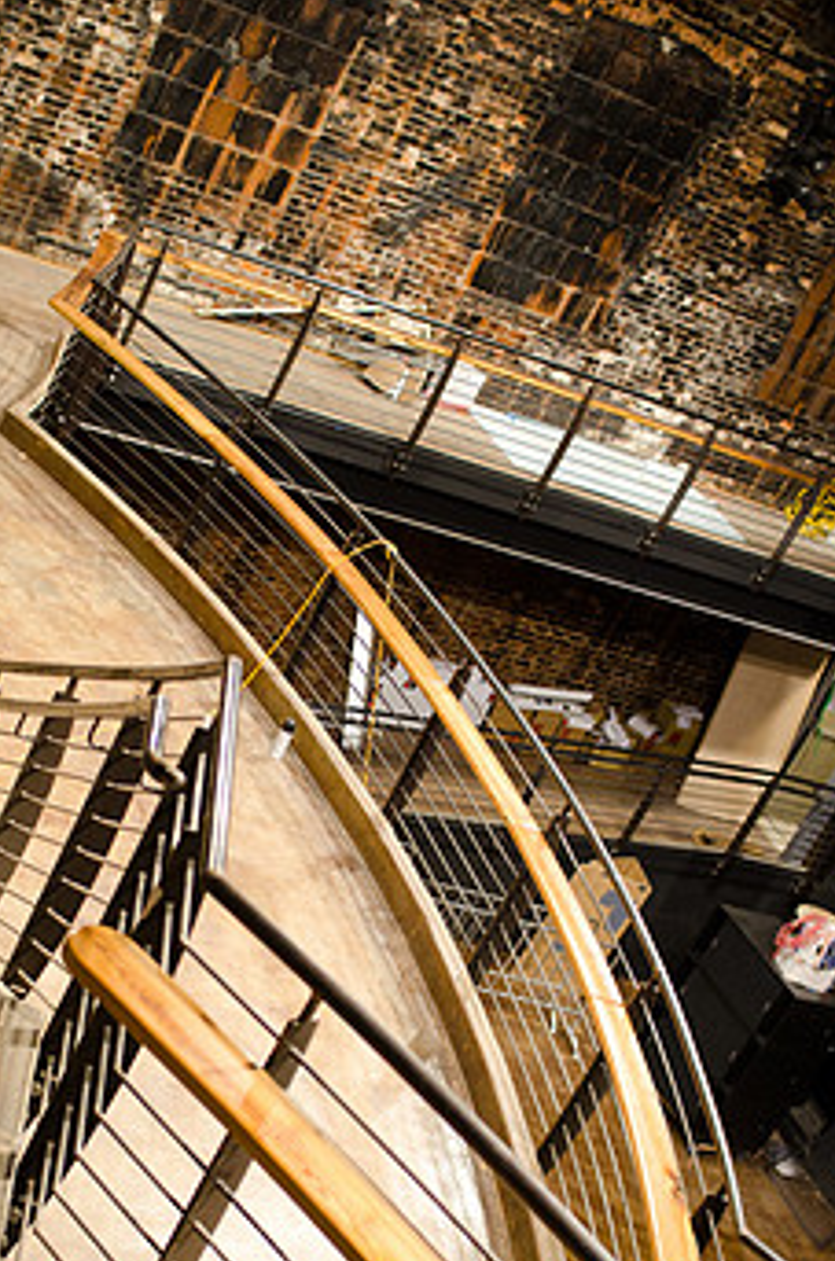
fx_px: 2063
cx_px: 324
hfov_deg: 22.8
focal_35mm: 59
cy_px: 790
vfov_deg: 33.8
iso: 1000
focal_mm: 30
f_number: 2.5
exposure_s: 1/100
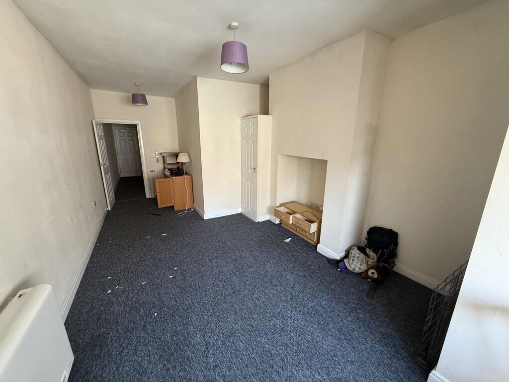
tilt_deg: -13.4
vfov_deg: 85.7
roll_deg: -1.0
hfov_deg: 102.1
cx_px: 254
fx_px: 206
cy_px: 191
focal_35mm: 14
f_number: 2.2
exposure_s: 1/75
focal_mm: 2.22
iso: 400
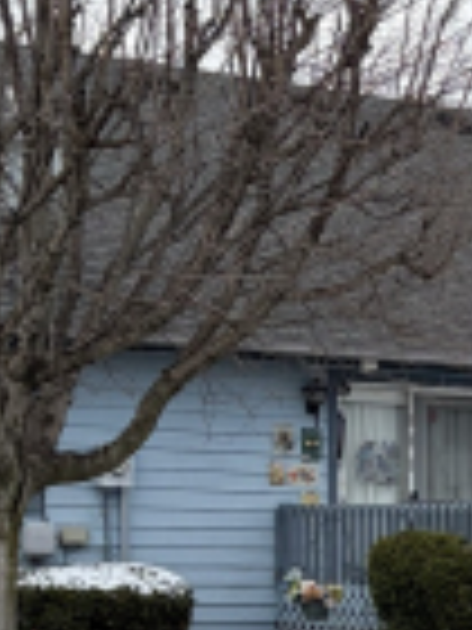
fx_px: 2254
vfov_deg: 15.6
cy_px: 655
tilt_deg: -2.6
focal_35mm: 124
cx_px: 625
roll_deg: -0.3
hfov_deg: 11.6
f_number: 1.6
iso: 50
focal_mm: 5.96
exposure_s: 1/3448
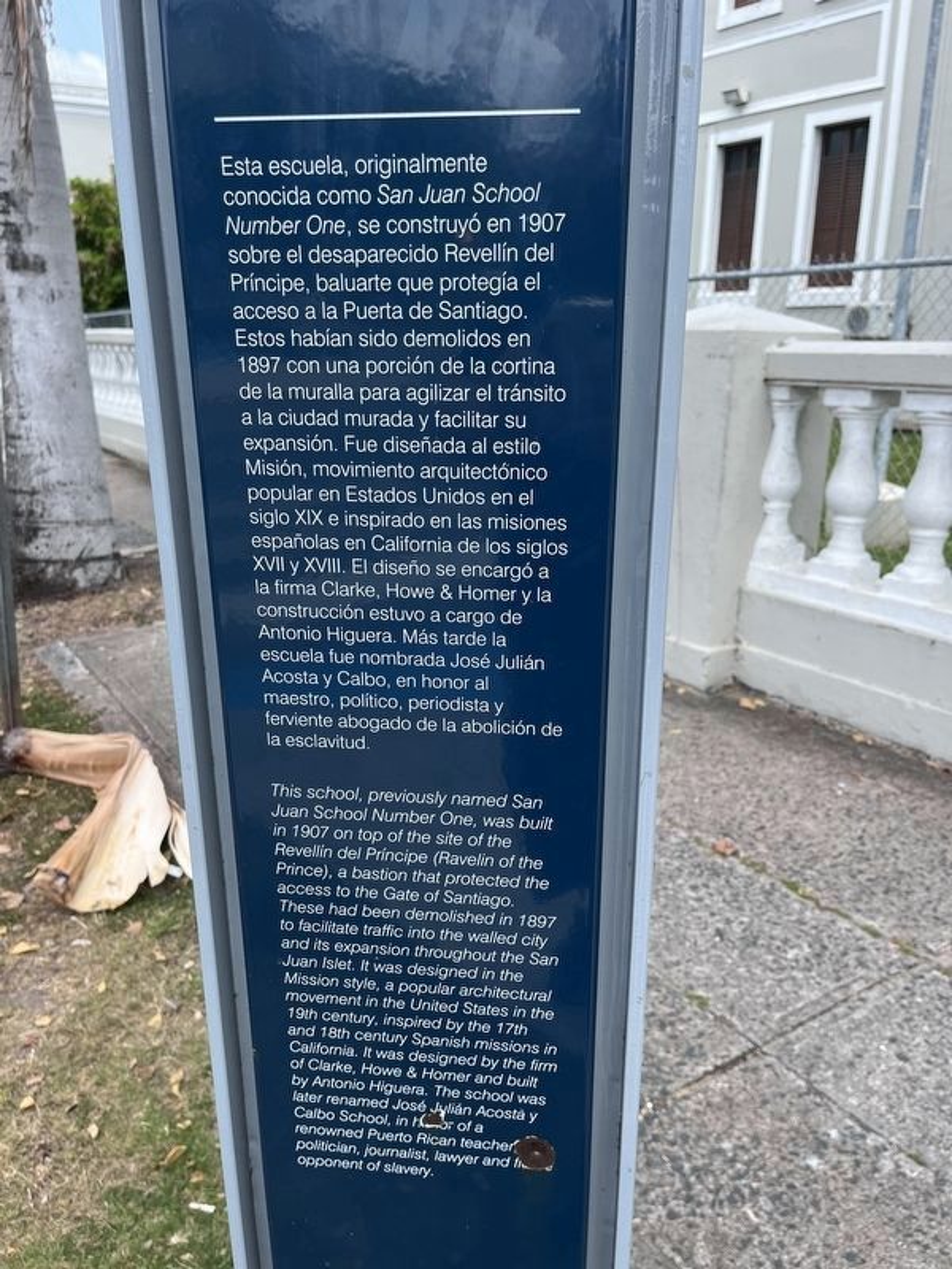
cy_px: 634
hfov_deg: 53.1
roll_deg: +0.4
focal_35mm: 26
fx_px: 953
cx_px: 476
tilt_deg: -17.3
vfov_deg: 67.3
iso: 50
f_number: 1.6
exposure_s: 1/782
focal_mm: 5.1
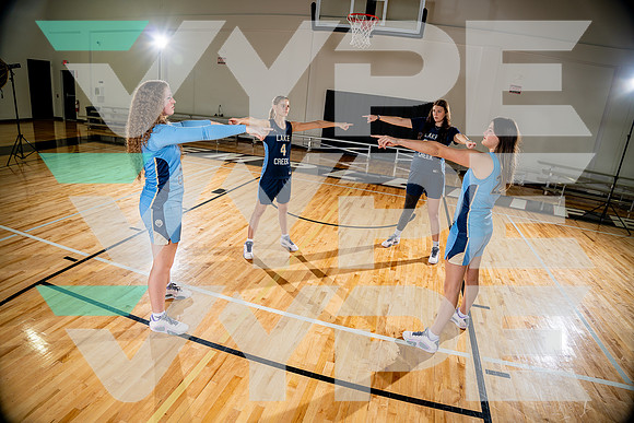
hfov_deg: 84.0
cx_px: 317
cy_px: 212
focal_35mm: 20
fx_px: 352
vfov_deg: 62.0
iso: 100
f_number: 4
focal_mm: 20
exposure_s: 1/60
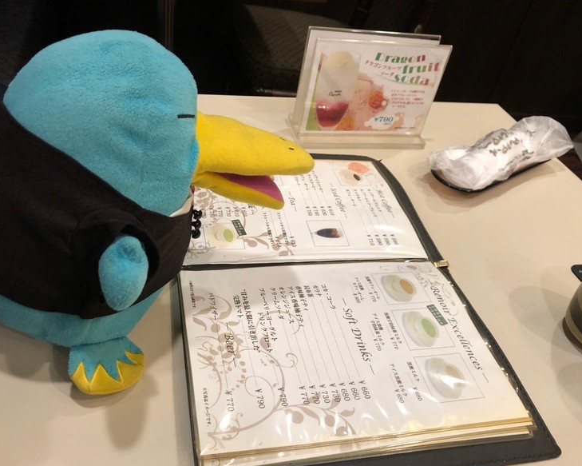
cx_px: 265
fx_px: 517
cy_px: 239
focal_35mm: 30
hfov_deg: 58.7
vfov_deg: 48.5
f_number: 1.8
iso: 40
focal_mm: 3.99
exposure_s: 1/17
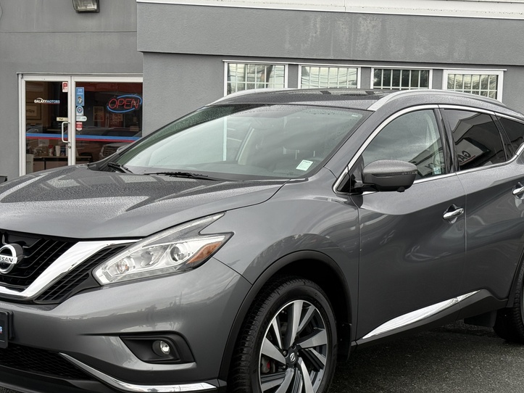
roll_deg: -1.0
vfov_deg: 21.6
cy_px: 244
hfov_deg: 28.6
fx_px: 1029
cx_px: 267
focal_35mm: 68
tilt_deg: -5.2
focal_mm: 6.76
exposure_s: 1/530
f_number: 1.78
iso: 64
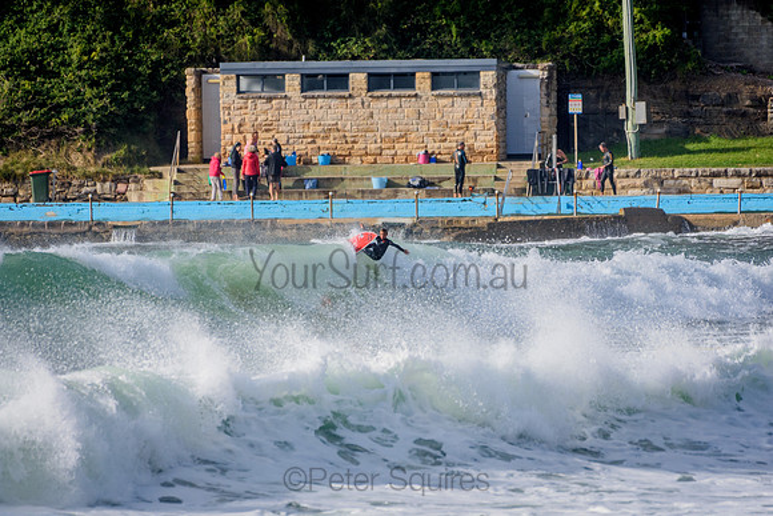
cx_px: 386
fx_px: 16107
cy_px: 258
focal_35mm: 750
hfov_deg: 2.7
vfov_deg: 1.8
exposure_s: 1/2000
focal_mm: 500
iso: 280
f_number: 5.6
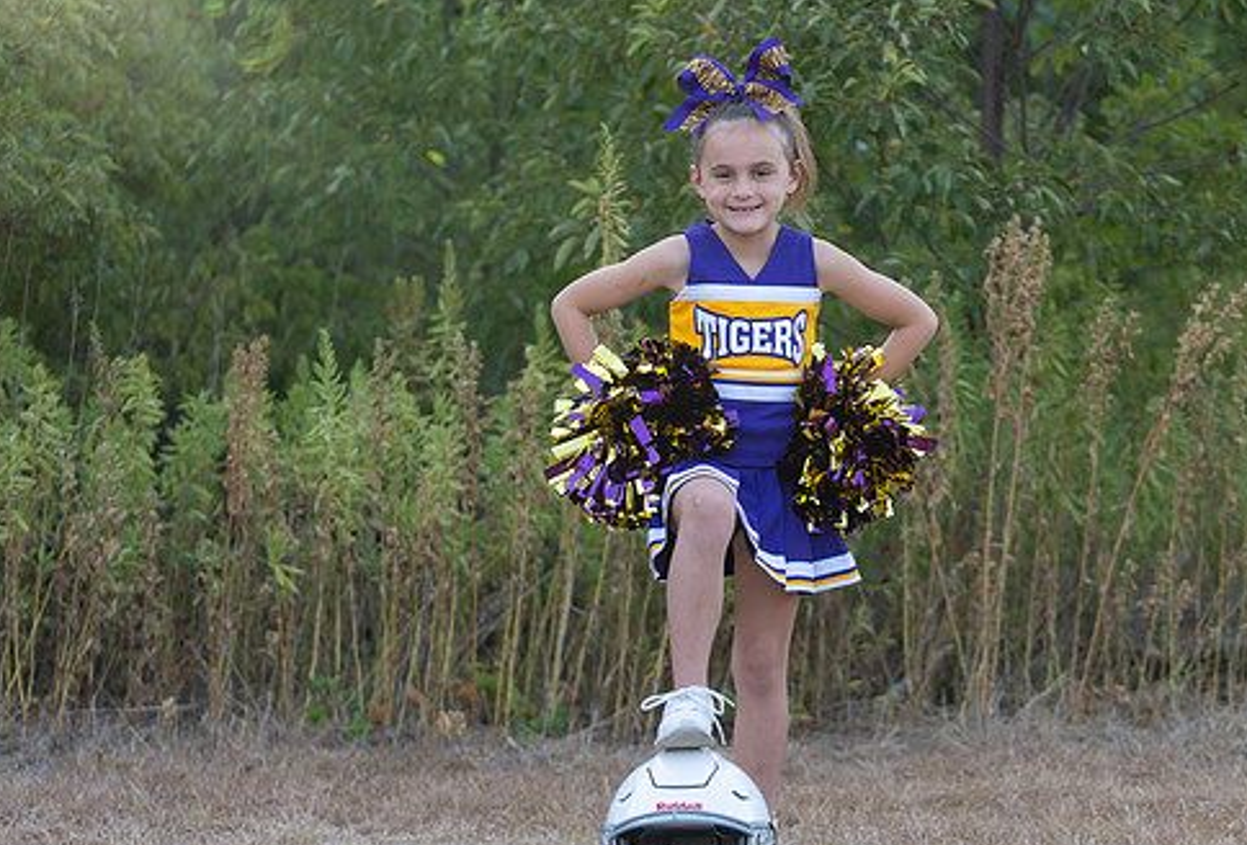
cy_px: 417
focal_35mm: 89
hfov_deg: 22.7
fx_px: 3098
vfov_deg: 15.5
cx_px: 779
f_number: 2.8
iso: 200
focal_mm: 70
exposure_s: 1/320
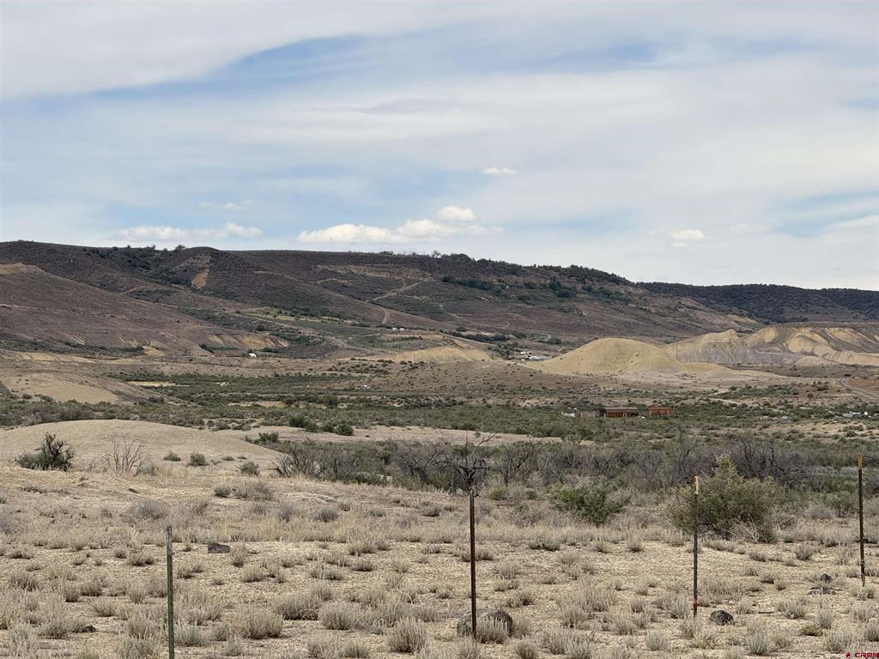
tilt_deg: +1.9
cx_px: 440
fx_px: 3047
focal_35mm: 120
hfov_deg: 16.4
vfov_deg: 12.3
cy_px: 330
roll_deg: +0.1
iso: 50
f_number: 2.8
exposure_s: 1/1546
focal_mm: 15.66
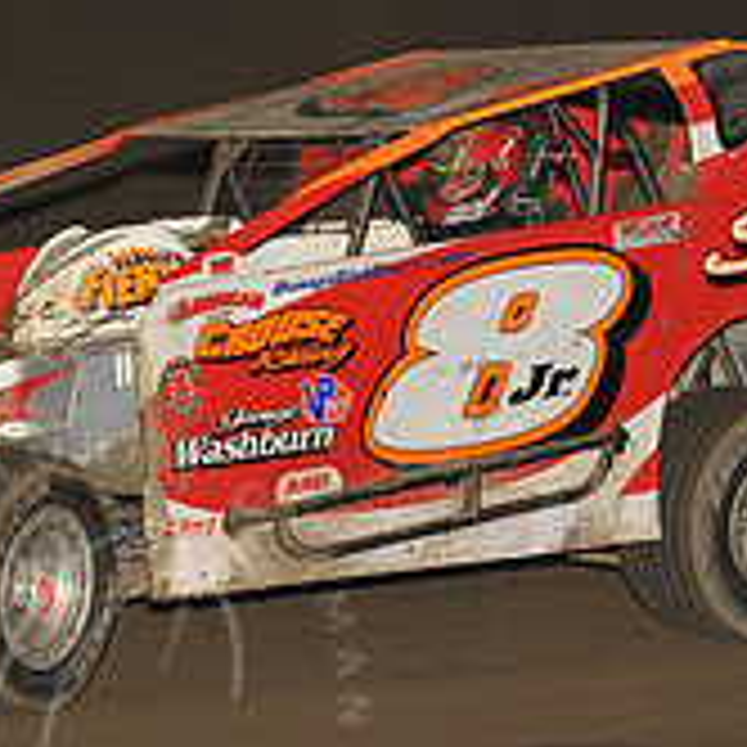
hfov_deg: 5.9
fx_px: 7251
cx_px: 94
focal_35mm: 297
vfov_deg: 5.9
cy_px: 288
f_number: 7.1
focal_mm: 100
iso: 1000
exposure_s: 1/320
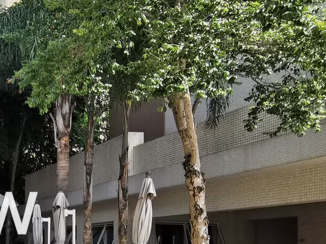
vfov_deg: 24.6
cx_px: -117
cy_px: 236
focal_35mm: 57
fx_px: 537
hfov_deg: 27.2
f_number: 2.2
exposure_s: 1/483
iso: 50
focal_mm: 2.35
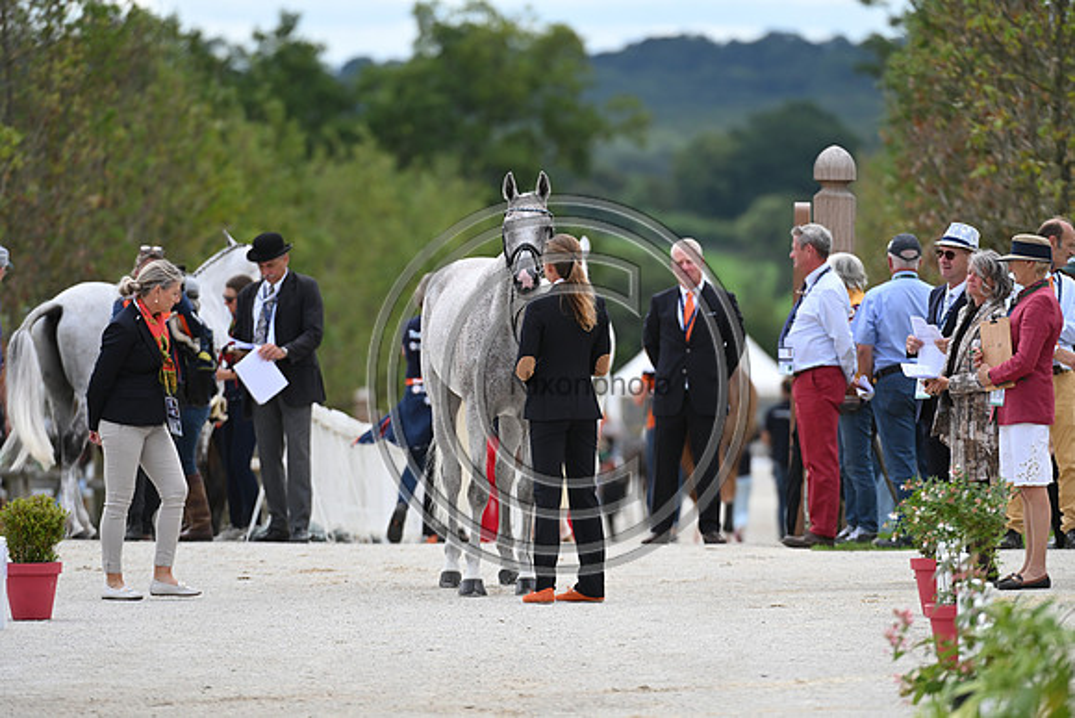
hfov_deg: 5.2
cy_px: 359
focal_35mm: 400
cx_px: 538
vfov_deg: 3.4
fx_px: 11947
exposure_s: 1/1600
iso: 640
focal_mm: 400
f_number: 5.6
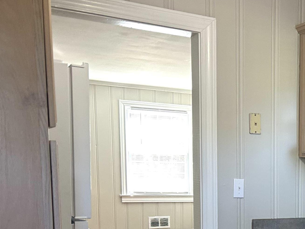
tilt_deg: -8.0
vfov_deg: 22.9
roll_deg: -0.6
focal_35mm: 61
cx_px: 324
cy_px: 236
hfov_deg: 29.0
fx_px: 538
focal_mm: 5.7
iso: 125
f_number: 1.5
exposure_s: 1/60
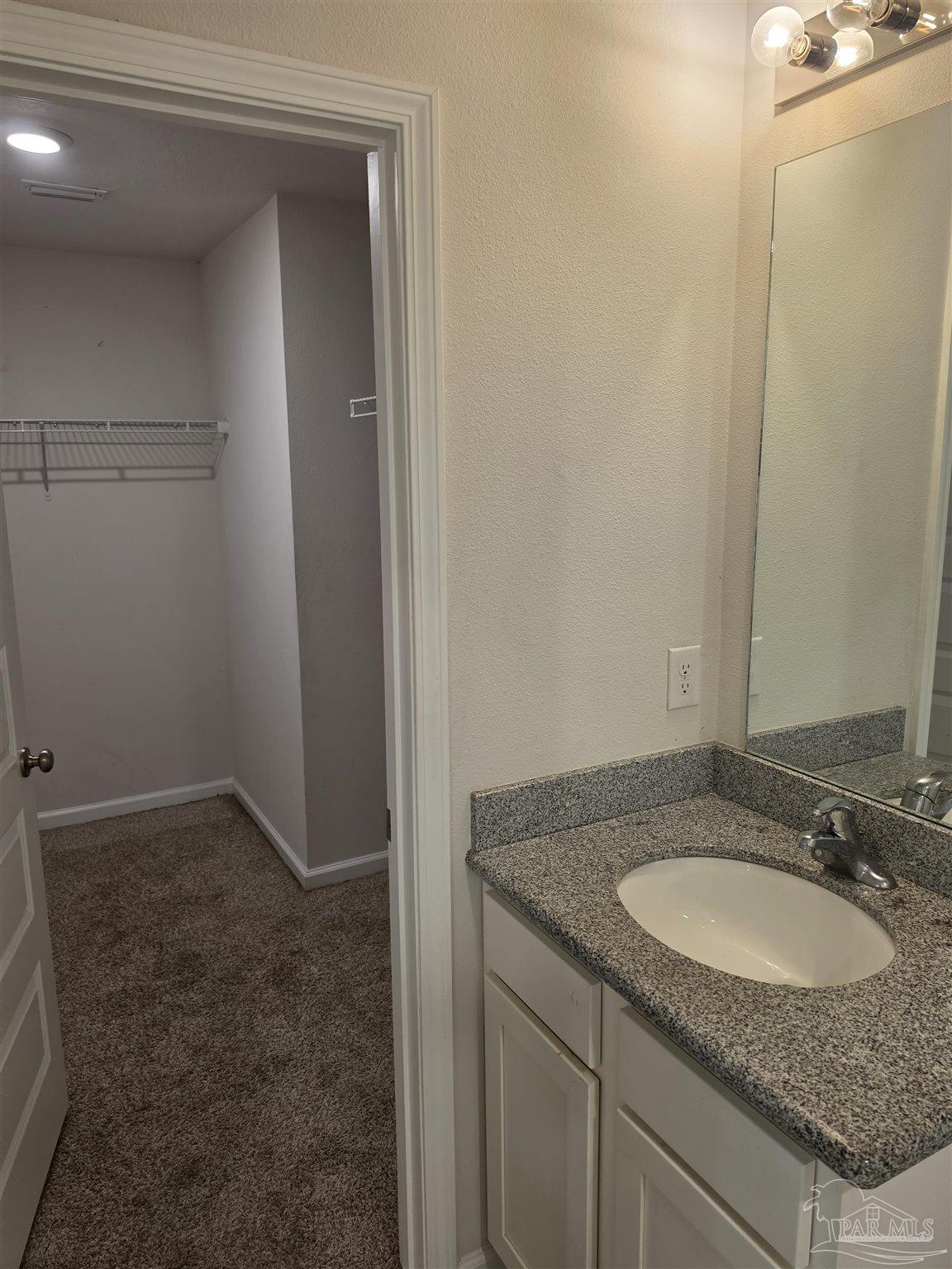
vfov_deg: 73.9
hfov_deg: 58.9
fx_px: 843
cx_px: 476
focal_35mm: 23
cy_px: 634
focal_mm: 6.5
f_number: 1.4
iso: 125
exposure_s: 1/120
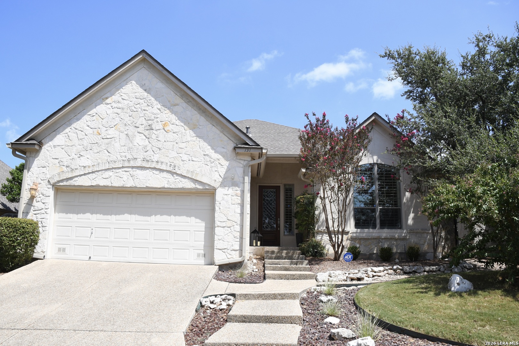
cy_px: 173
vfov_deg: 47.9
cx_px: 260
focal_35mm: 27
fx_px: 389
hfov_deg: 67.4
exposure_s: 1/500
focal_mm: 18
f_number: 8
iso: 250
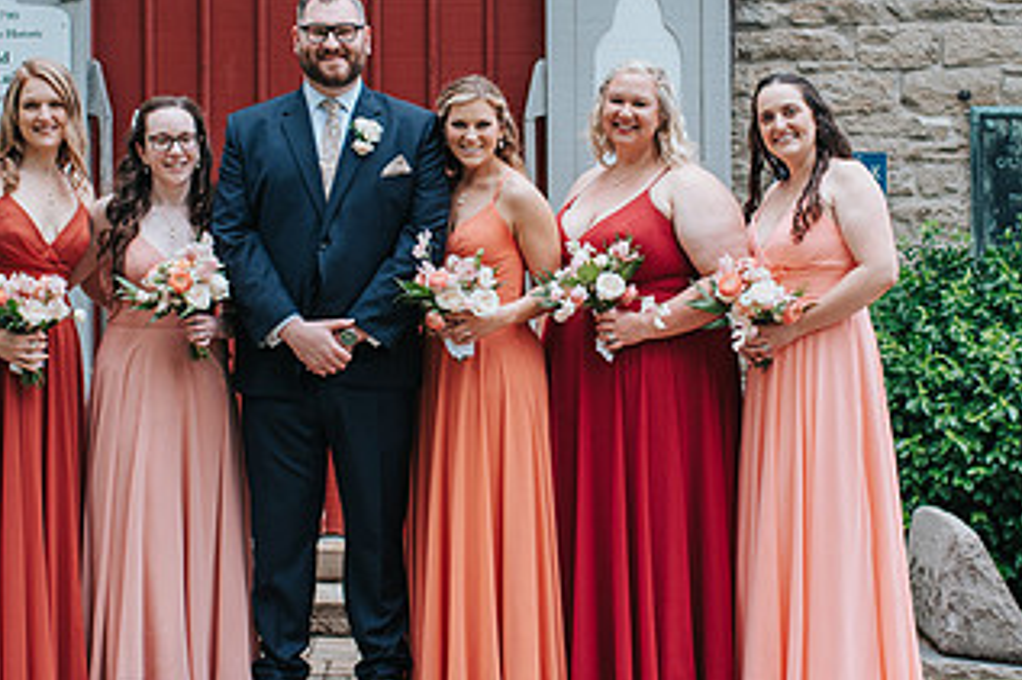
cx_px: 480
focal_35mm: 80
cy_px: 281
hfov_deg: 25.4
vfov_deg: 17.0
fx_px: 2270
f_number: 3.2
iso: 400
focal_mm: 35
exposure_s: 1/1250
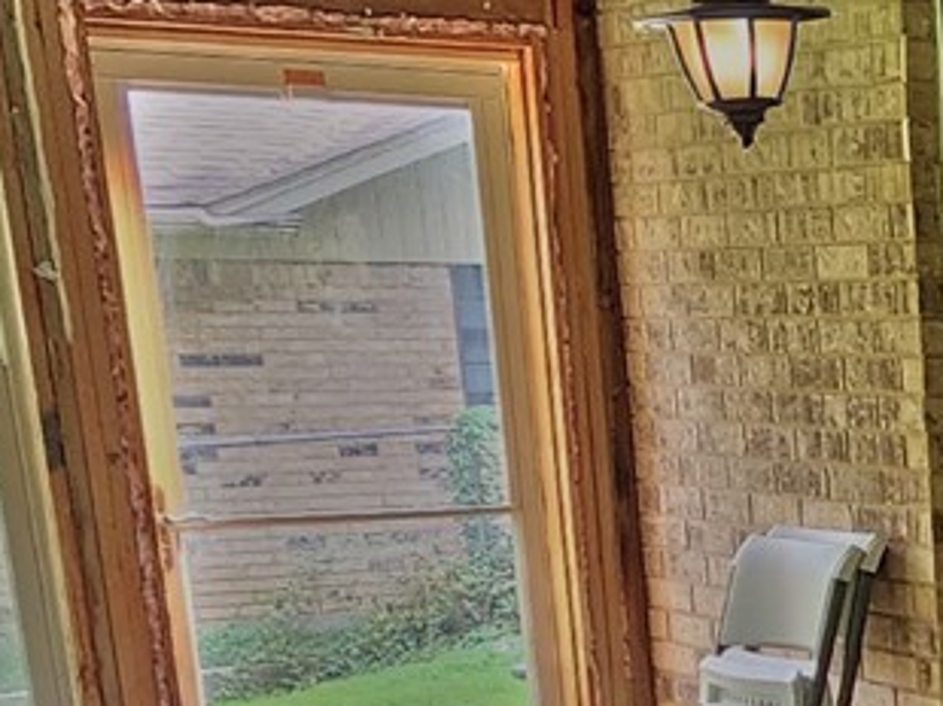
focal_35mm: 86
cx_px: 1539
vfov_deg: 15.6
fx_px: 2341
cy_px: 1089
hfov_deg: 19.0
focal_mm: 2.2
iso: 125
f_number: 2.2
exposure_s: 1/60
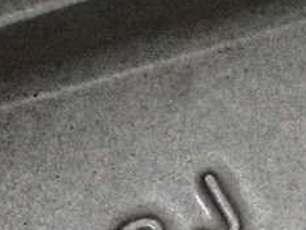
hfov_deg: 7.8
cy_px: 195
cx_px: 214
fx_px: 2245
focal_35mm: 254
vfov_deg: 5.8
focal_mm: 18
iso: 8000
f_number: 4.9
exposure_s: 1/125
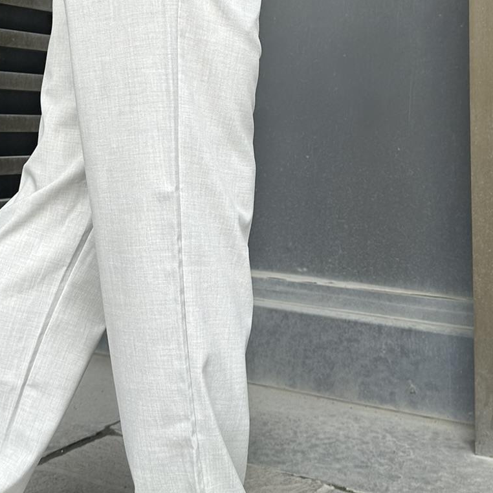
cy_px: 79
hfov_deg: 29.8
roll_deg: -0.9
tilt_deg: +3.5
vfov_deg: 29.2
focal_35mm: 57
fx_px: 918
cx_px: 157
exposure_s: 1/389
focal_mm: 6.86
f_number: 1.78
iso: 80
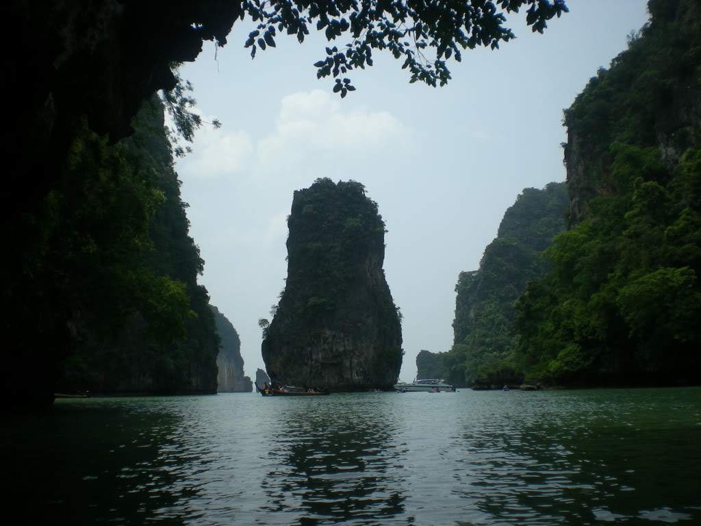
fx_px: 770
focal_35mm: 38
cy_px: 263
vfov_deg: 37.7
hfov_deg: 49.0
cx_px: 350
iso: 50
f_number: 4.6
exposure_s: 1/635
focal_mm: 6.3
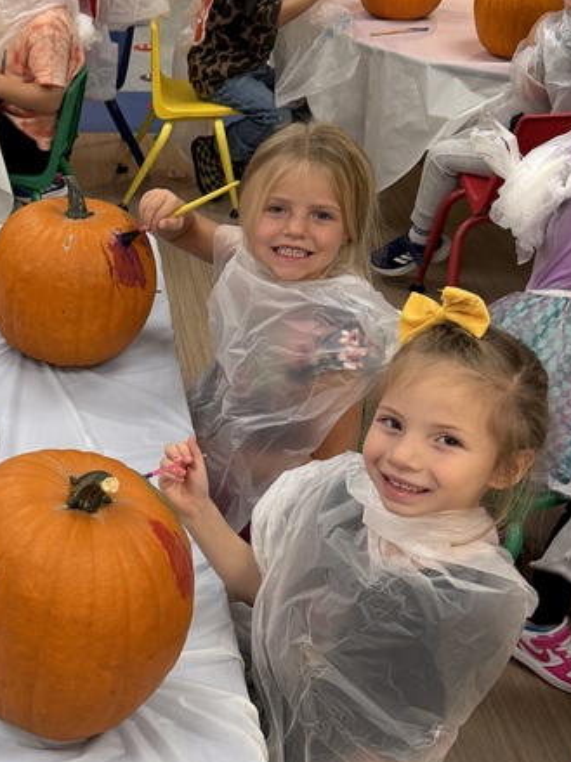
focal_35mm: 56
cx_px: -49
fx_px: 1232
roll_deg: +1.5
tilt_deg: -31.8
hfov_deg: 24.4
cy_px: 399
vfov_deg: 34.4
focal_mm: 6.76
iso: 200
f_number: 1.78
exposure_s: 1/60
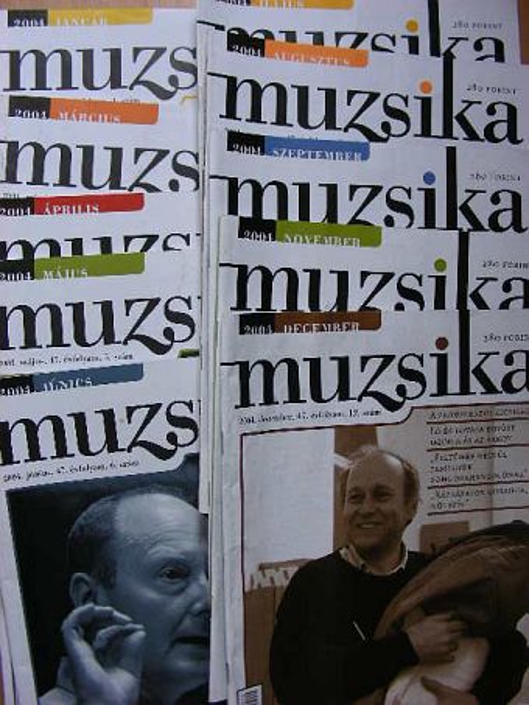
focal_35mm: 41
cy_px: 352
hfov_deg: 35.2
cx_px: 264
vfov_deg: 45.8
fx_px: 835
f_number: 3.5
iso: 100
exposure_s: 1/44.1
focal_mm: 6.8
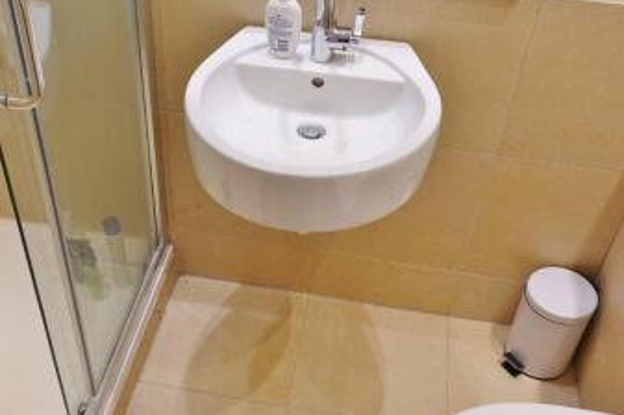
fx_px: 710
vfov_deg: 32.6
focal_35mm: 41
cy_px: 199
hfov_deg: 47.3
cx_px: 263
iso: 125
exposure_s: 1/30
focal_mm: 10.7
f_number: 2.8
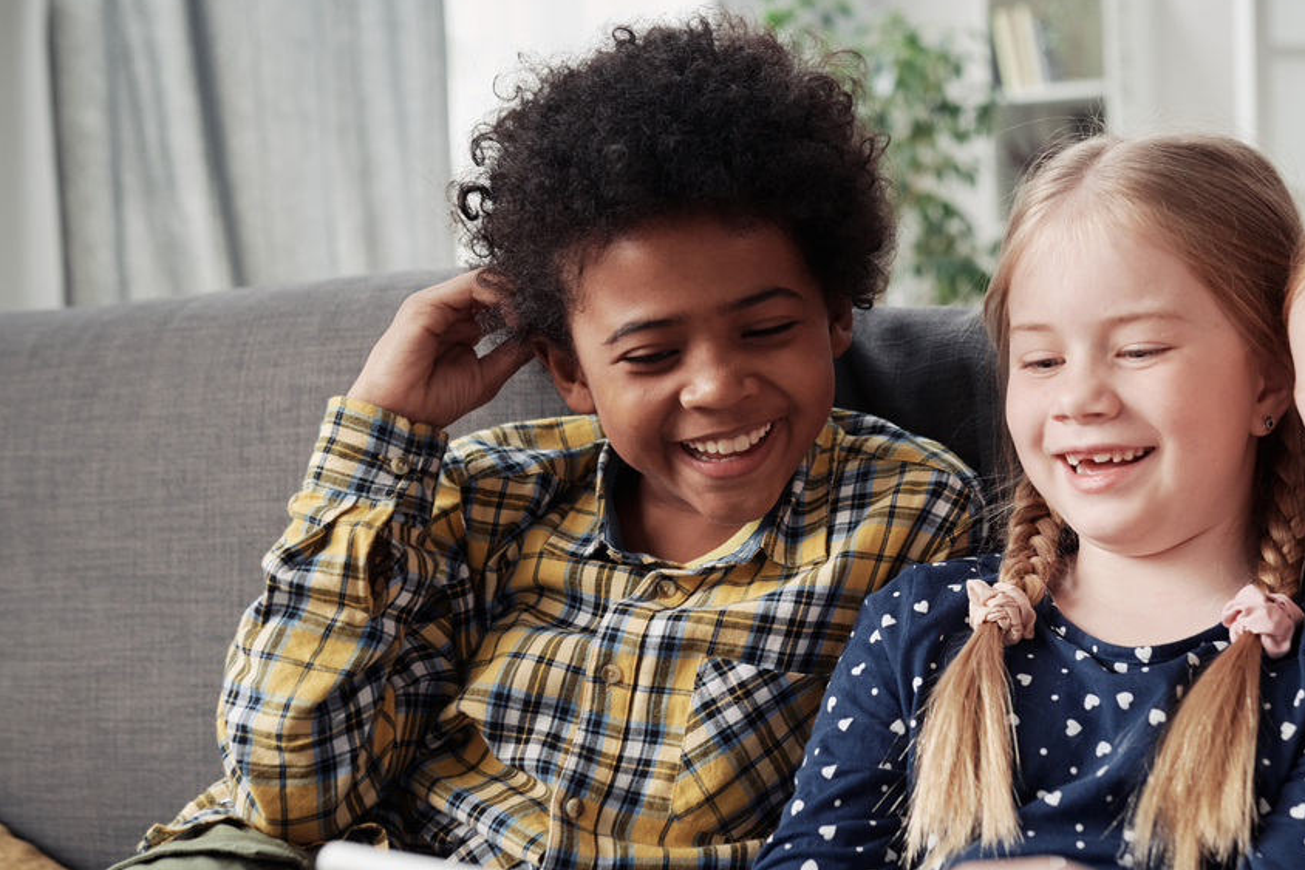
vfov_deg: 26.0
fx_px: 1885
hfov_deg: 37.7
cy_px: 502
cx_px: 881
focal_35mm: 52
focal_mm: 35
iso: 800
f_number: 3.2
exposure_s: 1/160
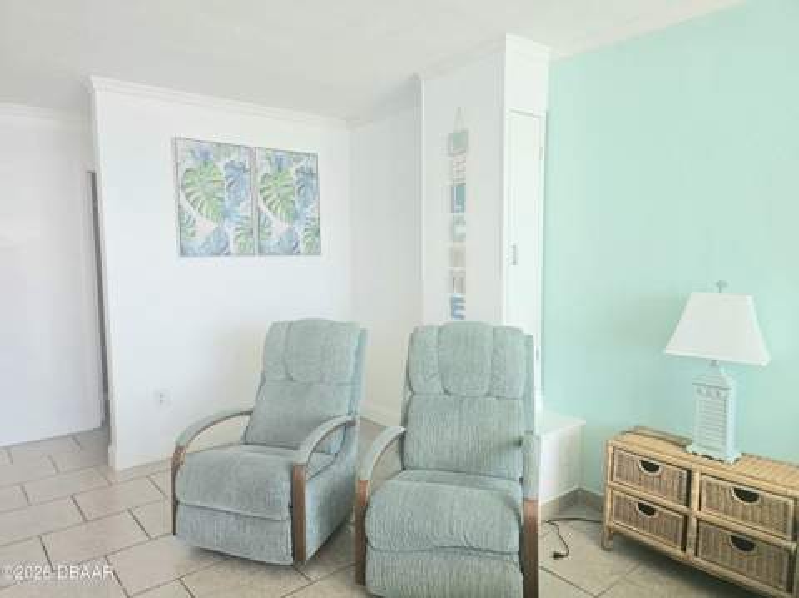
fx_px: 530
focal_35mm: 23
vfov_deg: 58.8
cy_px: 299
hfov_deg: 74.0
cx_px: 400
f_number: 1.7
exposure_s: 1/120
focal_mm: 6.3
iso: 160
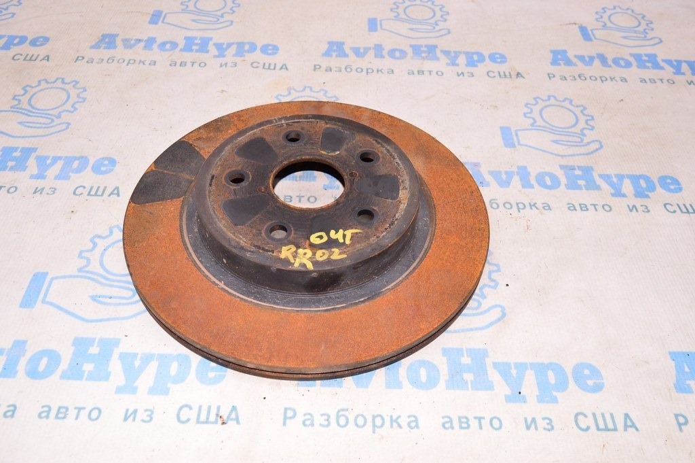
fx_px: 608
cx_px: 348
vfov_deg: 41.6
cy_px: 232
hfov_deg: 59.5
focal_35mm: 32
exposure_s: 1/125
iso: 1600
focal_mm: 21
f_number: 8
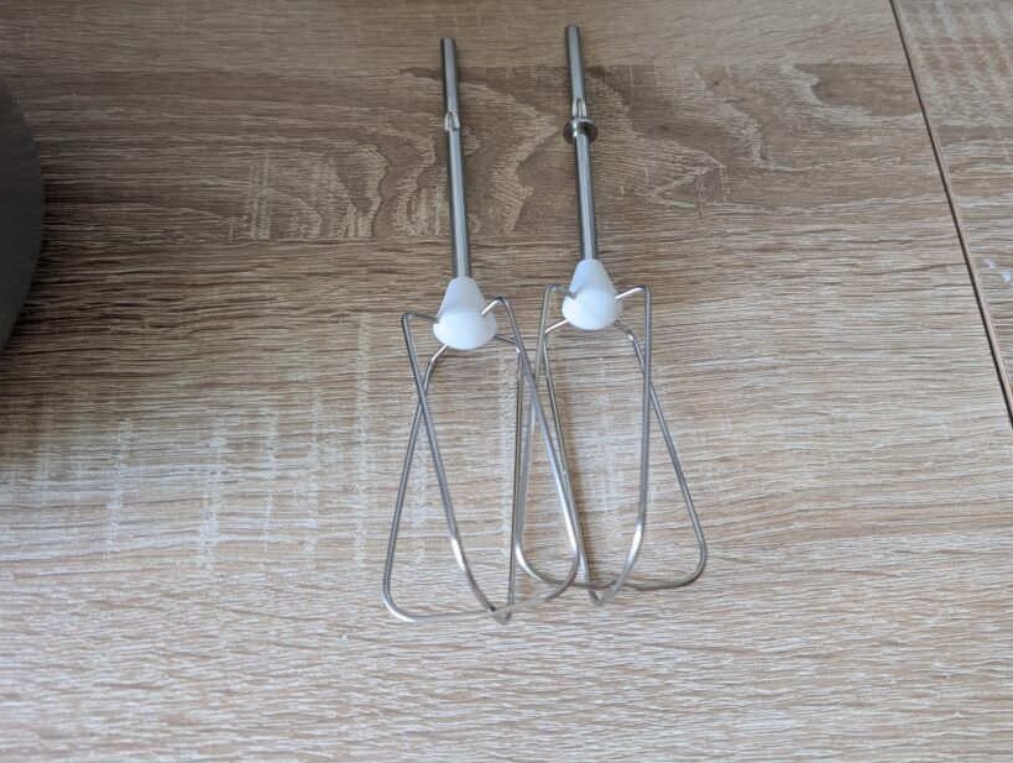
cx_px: 575
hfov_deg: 59.7
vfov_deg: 46.7
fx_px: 879
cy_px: 316
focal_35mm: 30
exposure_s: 1/118
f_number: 1.68
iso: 163
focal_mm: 6.9
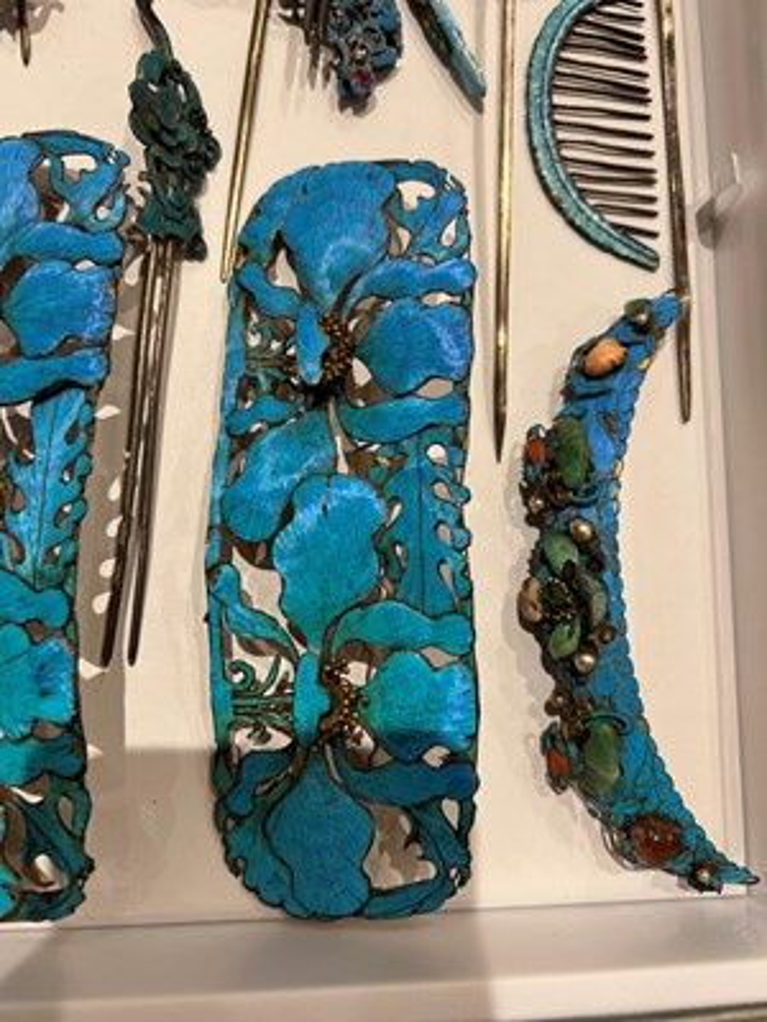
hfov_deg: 53.1
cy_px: 511
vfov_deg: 67.3
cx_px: 384
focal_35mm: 26
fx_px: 768
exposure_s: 1/120
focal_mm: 5.7
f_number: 1.5
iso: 64
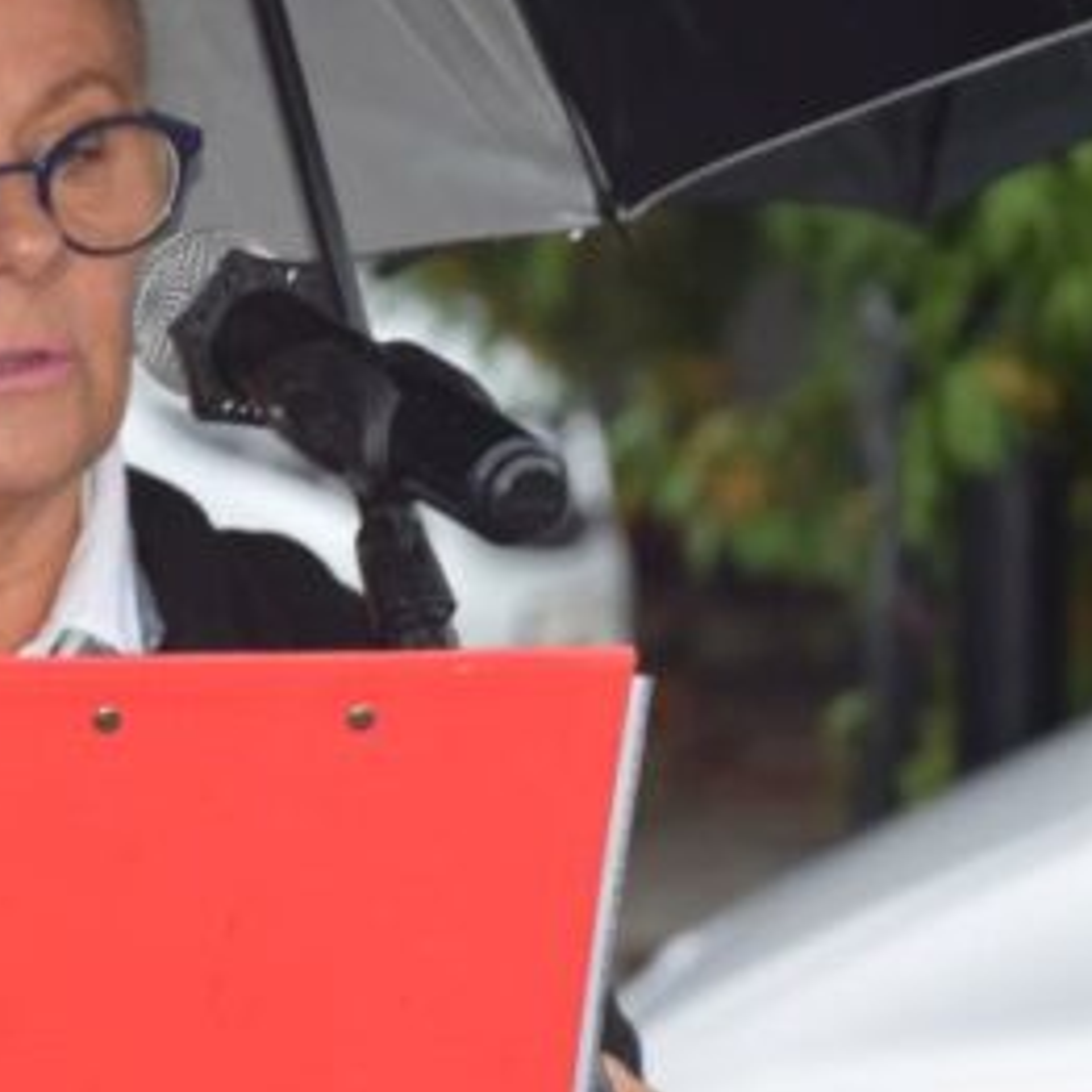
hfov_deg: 5.1
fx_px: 12277
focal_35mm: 344
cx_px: 333
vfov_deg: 5.1
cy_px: 563
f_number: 5.6
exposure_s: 1/125
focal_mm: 92
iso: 400
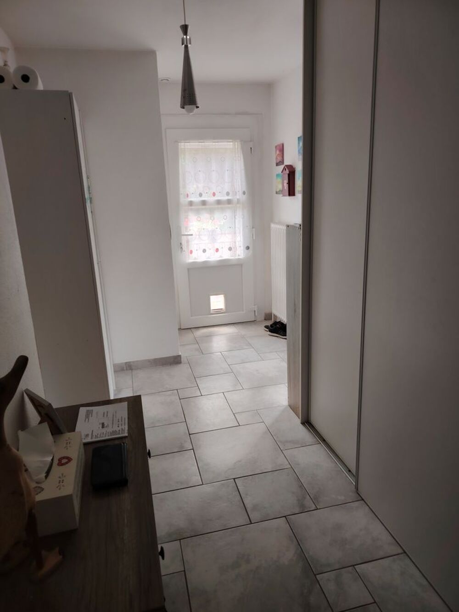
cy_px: 306
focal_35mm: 24
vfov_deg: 71.6
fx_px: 424
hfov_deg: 56.8
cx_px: 230
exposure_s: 1/50
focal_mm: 5.25
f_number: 1.75
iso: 275
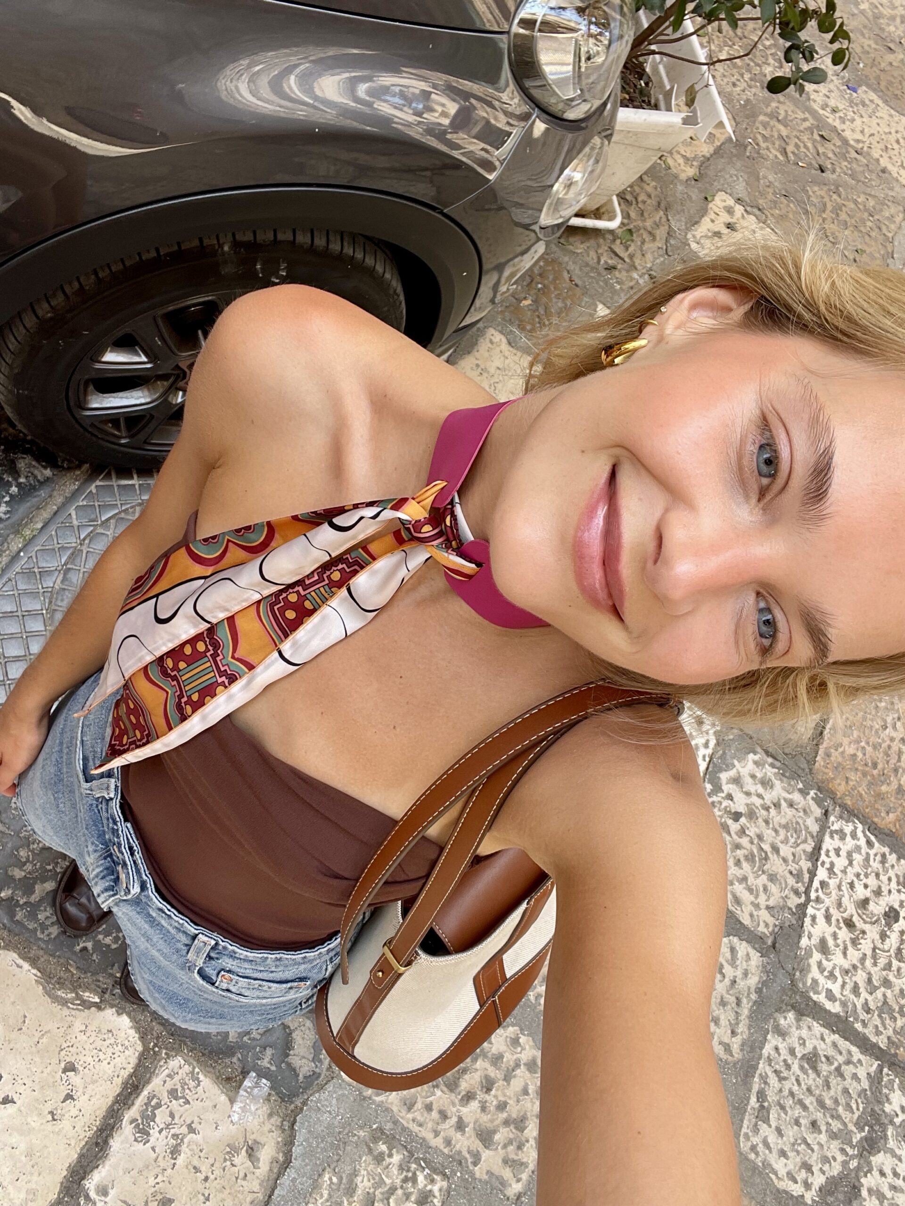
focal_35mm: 30
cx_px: 452
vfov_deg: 60.0
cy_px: 603
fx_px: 1046
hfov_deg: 46.8
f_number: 2.2
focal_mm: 2.71
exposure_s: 1/121
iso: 25
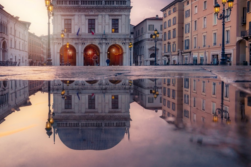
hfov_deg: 56.5
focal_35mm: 33
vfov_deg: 39.9
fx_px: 230
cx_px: 93
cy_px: 71
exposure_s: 1/100
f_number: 6.3
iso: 320
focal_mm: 21
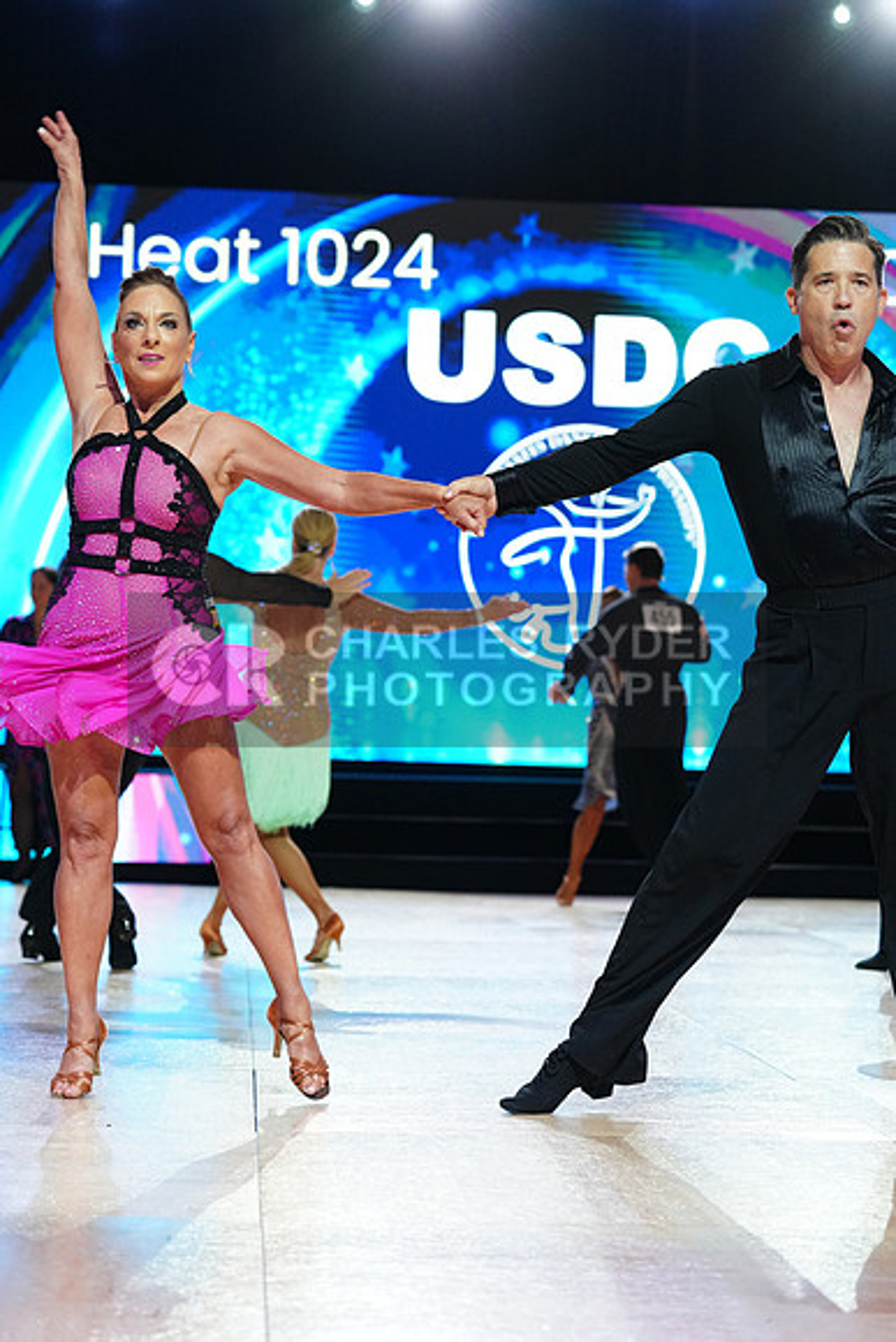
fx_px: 3246
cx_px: 448
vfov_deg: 23.4
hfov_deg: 15.7
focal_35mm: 87
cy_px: 671
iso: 2500
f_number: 4
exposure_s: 1/320
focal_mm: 87
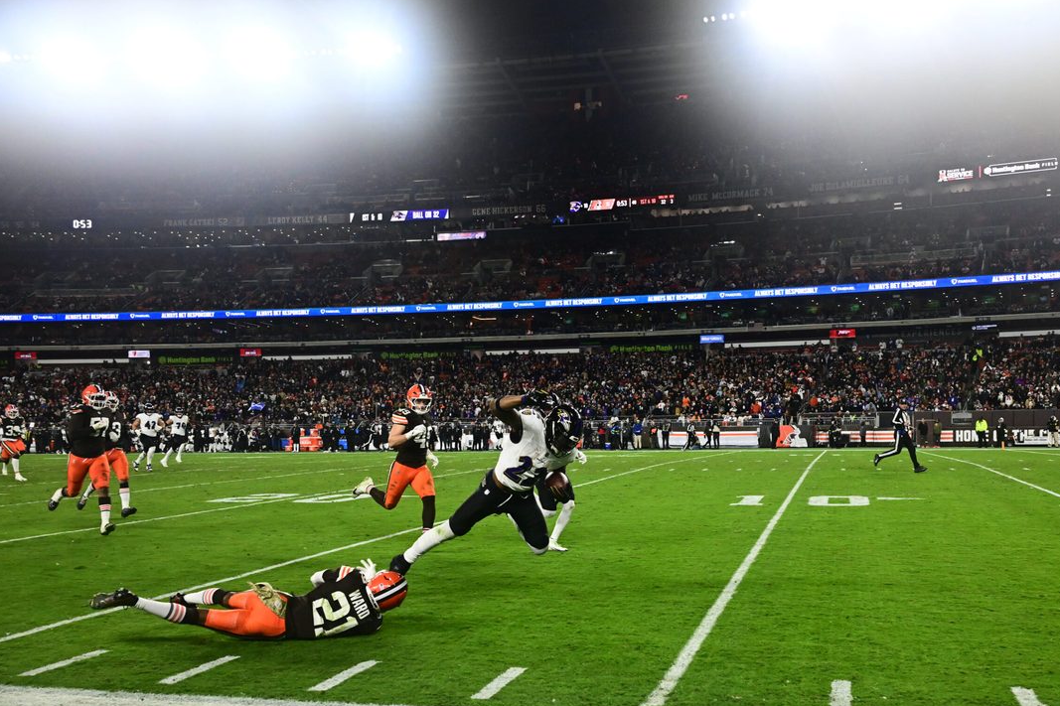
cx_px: 542
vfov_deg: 47.9
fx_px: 795
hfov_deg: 67.4
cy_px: 329
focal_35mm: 27
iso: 3200
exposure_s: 1/1600
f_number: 4
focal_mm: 24
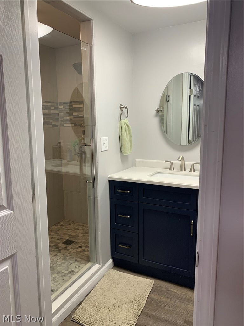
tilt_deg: -10.2
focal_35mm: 26
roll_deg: +1.1
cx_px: 122
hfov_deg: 53.1
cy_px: 163
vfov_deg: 67.3
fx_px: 244
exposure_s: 1/60
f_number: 1.8
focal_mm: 4.25
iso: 64
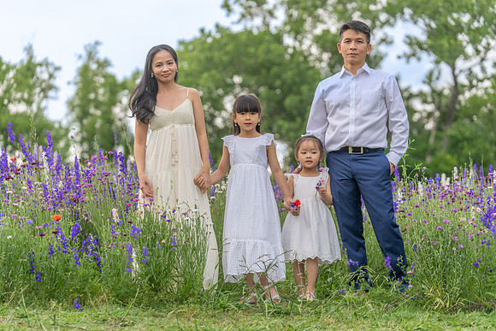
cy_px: 166
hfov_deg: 18.6
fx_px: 1516
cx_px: 248
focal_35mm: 110
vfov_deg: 12.5
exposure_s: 1/400
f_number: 3.2
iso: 160
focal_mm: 110
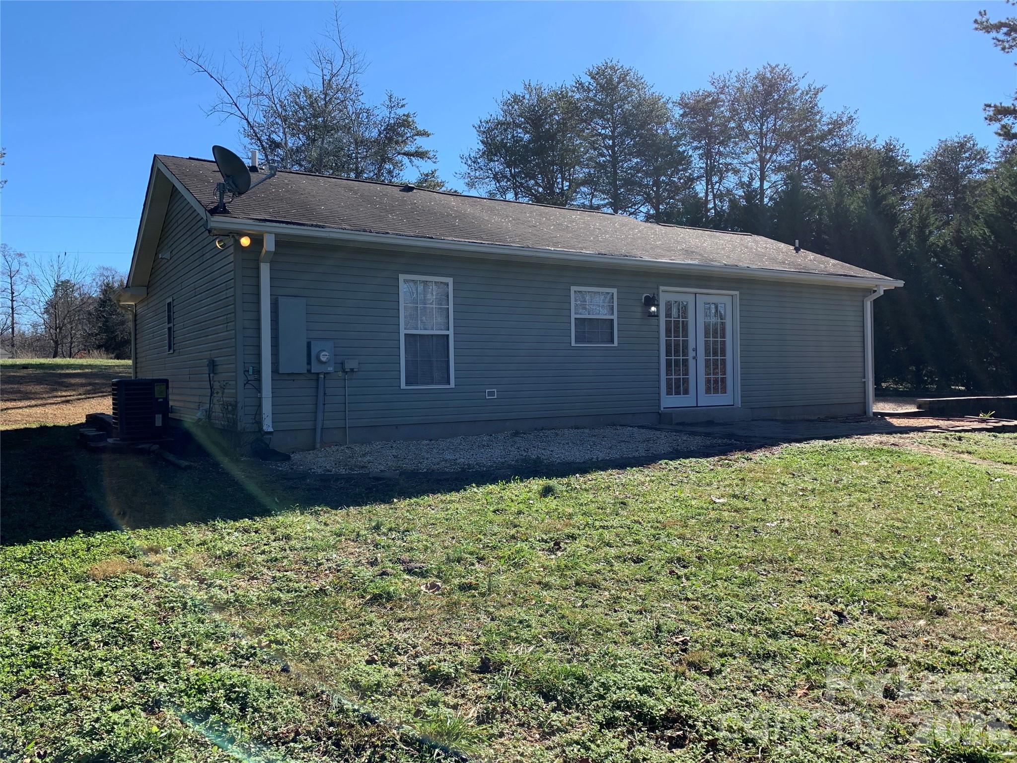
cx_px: 508
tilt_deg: +1.8
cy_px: 382
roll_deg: +0.7
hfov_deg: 67.3
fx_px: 764
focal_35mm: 26
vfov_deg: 53.1
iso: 25
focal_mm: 4.25
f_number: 1.8
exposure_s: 1/1190
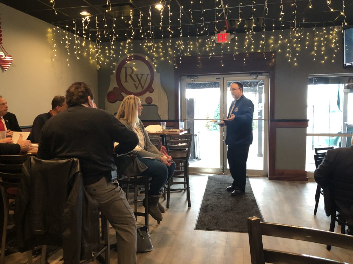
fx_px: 286
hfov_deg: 63.4
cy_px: 132
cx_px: 176
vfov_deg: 49.7
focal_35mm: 28
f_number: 1.8
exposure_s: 1/15
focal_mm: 3.99
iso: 80
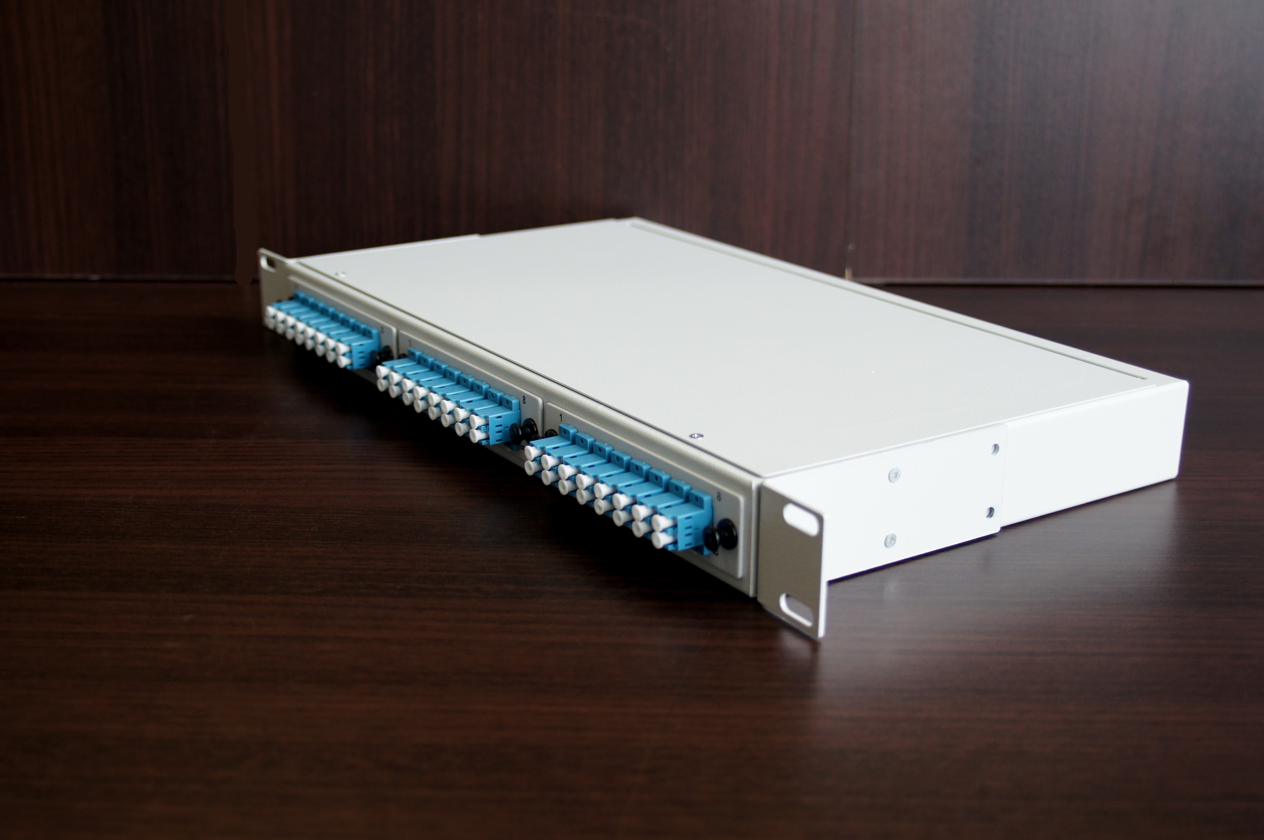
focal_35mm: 45
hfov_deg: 43.6
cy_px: 420
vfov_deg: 29.8
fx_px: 1578
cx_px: 632
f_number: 4
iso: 320
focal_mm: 30
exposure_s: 1/50
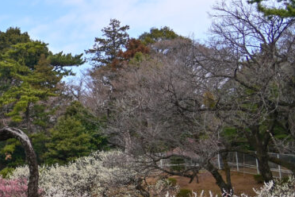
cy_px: 110
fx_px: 541
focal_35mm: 66
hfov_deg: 25.9
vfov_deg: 20.6
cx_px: -93
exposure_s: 1/640
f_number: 4
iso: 100
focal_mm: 24
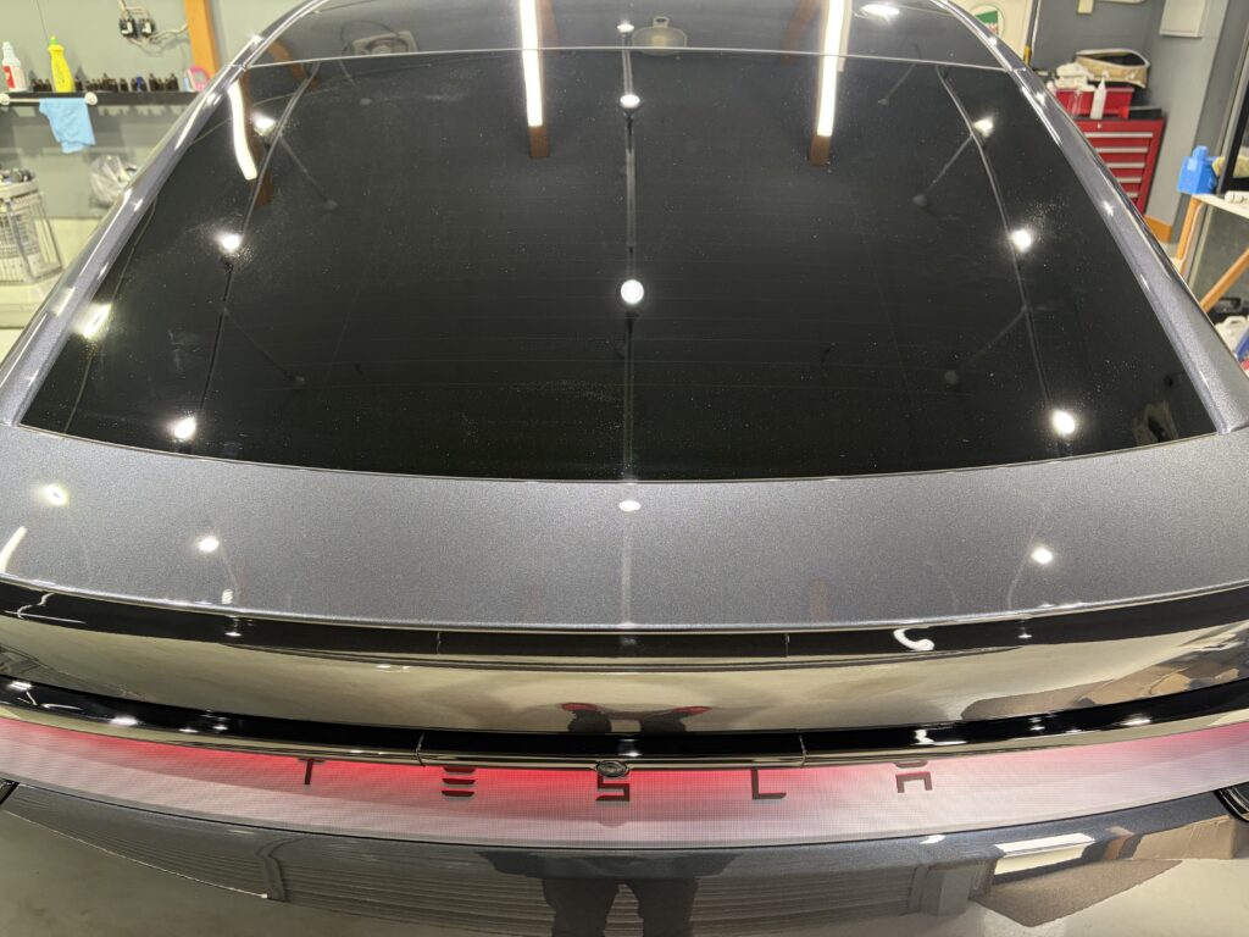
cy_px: 468
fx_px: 938
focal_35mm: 26
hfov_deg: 67.3
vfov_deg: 53.1
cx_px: 624
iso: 160
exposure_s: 1/60
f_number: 1.6
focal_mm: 5.96
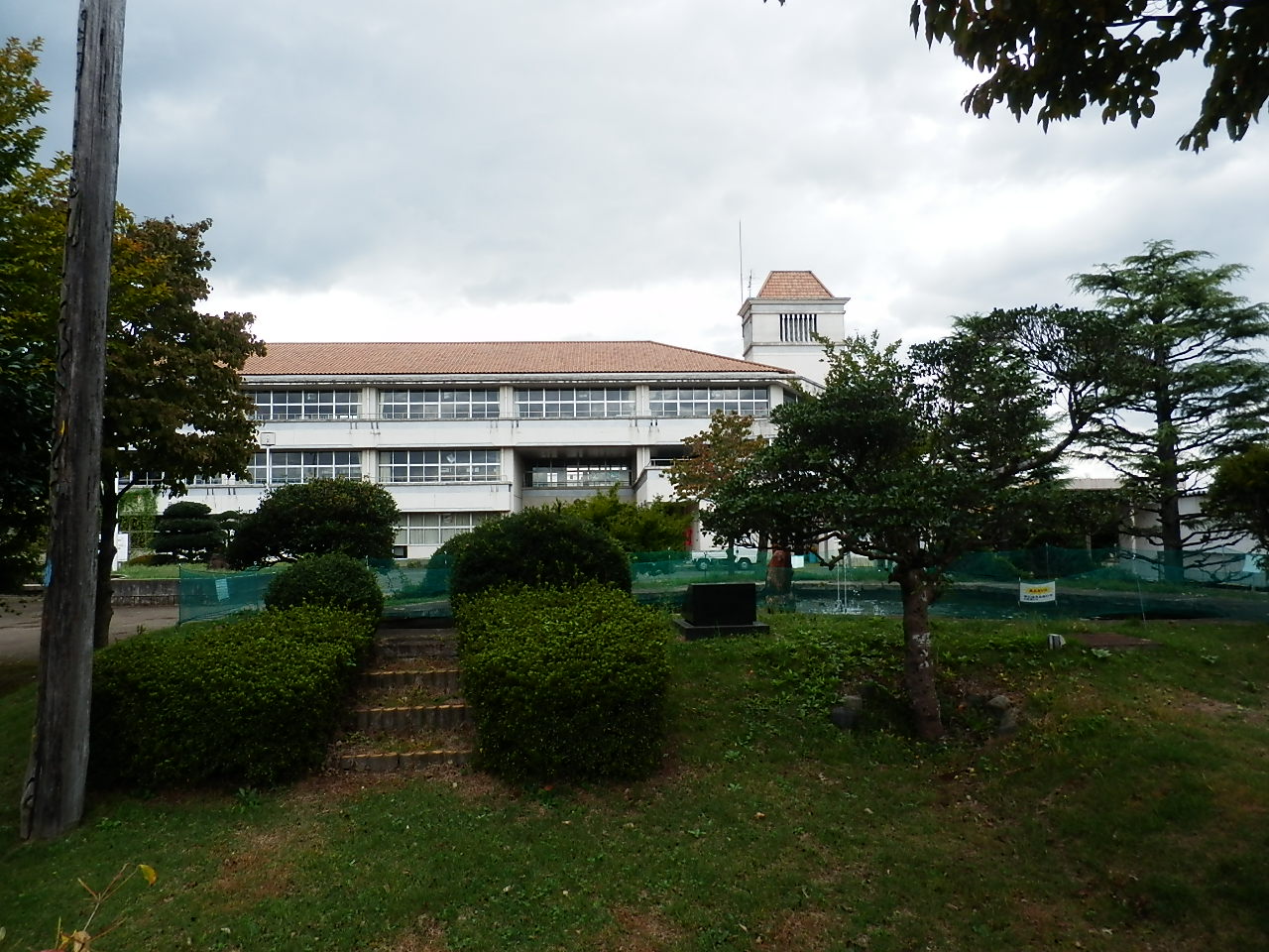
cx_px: 634
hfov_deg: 71.6
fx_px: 880
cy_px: 476
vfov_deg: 56.8
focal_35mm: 24
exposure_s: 1/500
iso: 80
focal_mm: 4.2
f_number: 3
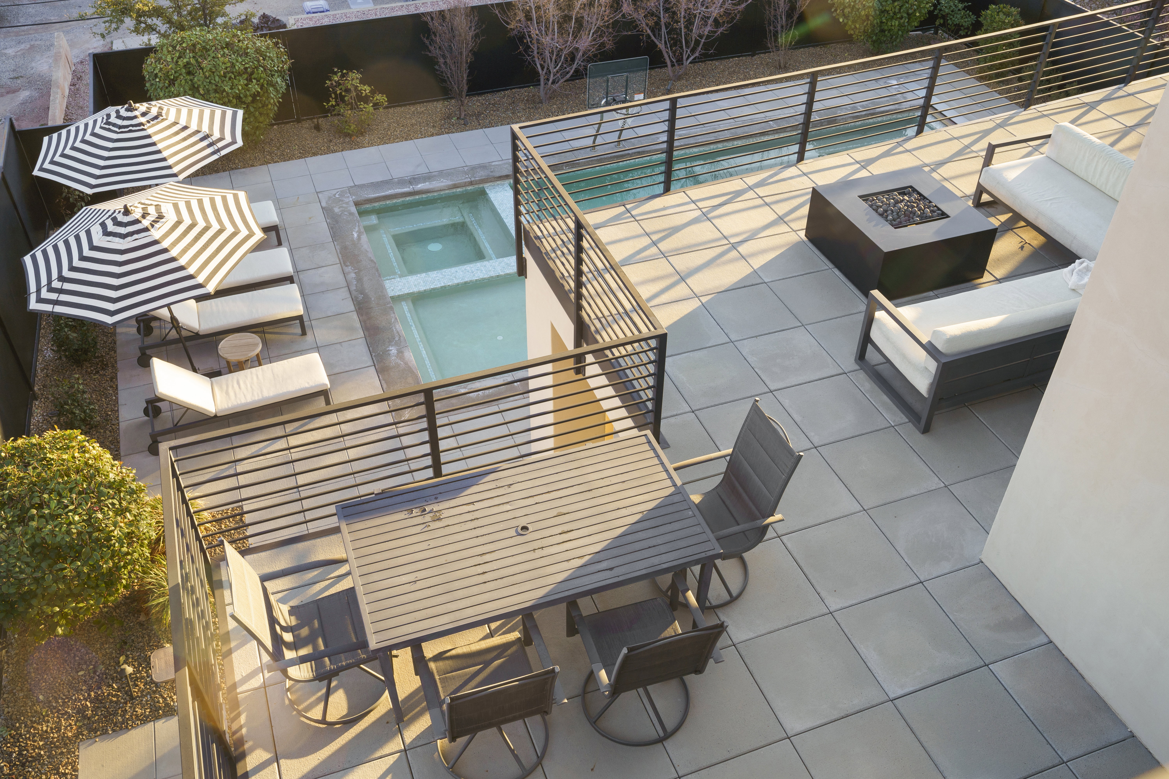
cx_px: 584
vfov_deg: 41.6
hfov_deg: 59.3
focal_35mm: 32
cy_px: 390
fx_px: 1026
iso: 250
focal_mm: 31.6
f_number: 10
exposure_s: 1/80
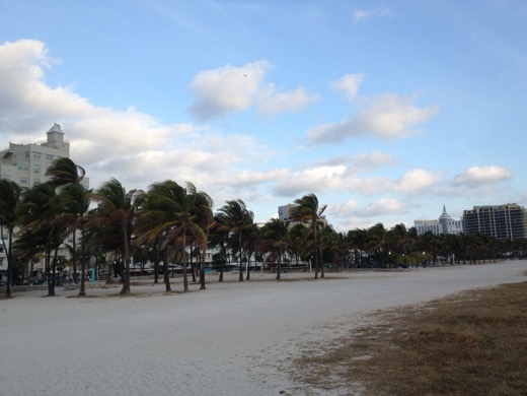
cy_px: 198
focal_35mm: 35
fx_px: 533
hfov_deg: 52.6
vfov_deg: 40.7
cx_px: 264
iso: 64
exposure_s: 1/736
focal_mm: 4.28
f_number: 2.4
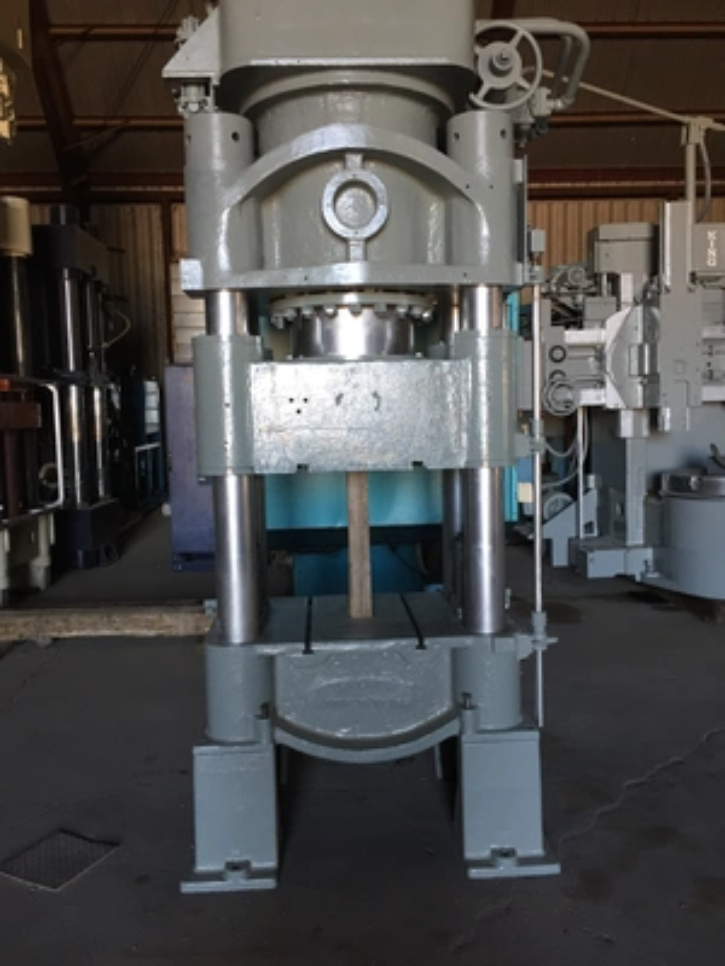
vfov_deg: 61.7
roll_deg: +1.2
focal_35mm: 29
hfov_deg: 48.2
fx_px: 810
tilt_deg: -3.7
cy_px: 483
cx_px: 362
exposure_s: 1/30
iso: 64
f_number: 2.2
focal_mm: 4.15
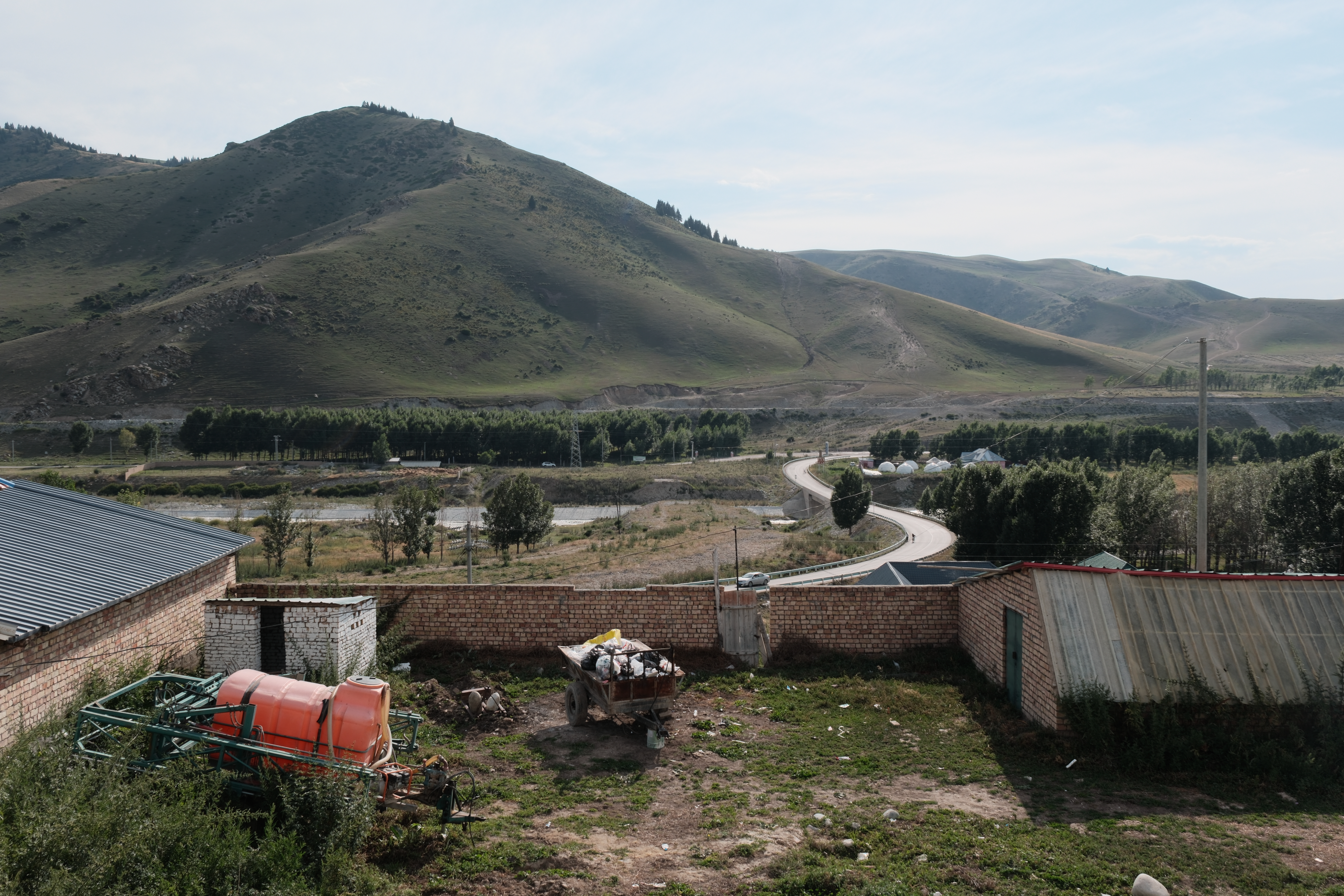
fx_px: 1083
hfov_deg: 63.7
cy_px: 448
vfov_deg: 45.0
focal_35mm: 29
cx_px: 672
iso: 125
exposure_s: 1/250
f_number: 8
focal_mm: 19.2
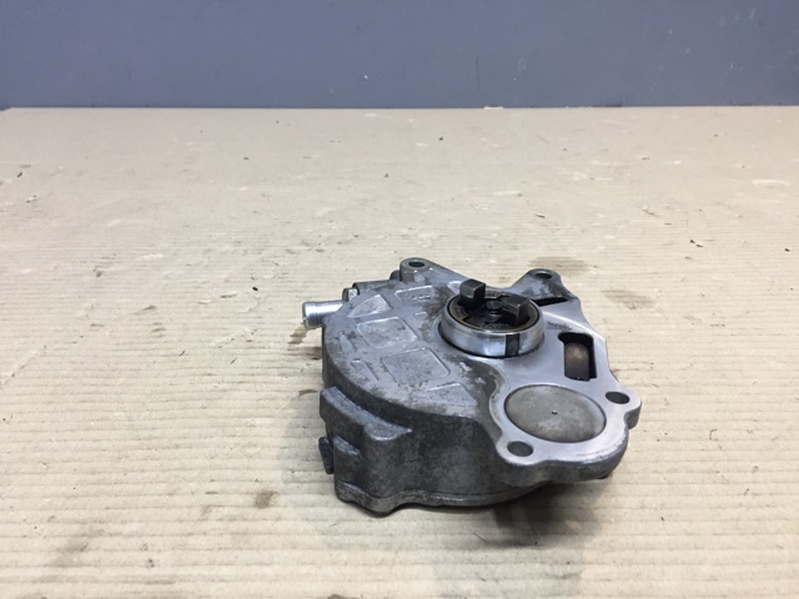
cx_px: 400
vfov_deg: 48.2
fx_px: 669
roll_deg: -1.3
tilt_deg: -27.9
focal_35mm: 29
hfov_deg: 61.7
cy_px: 300
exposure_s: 1/33
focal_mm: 4.15
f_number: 2.2
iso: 80
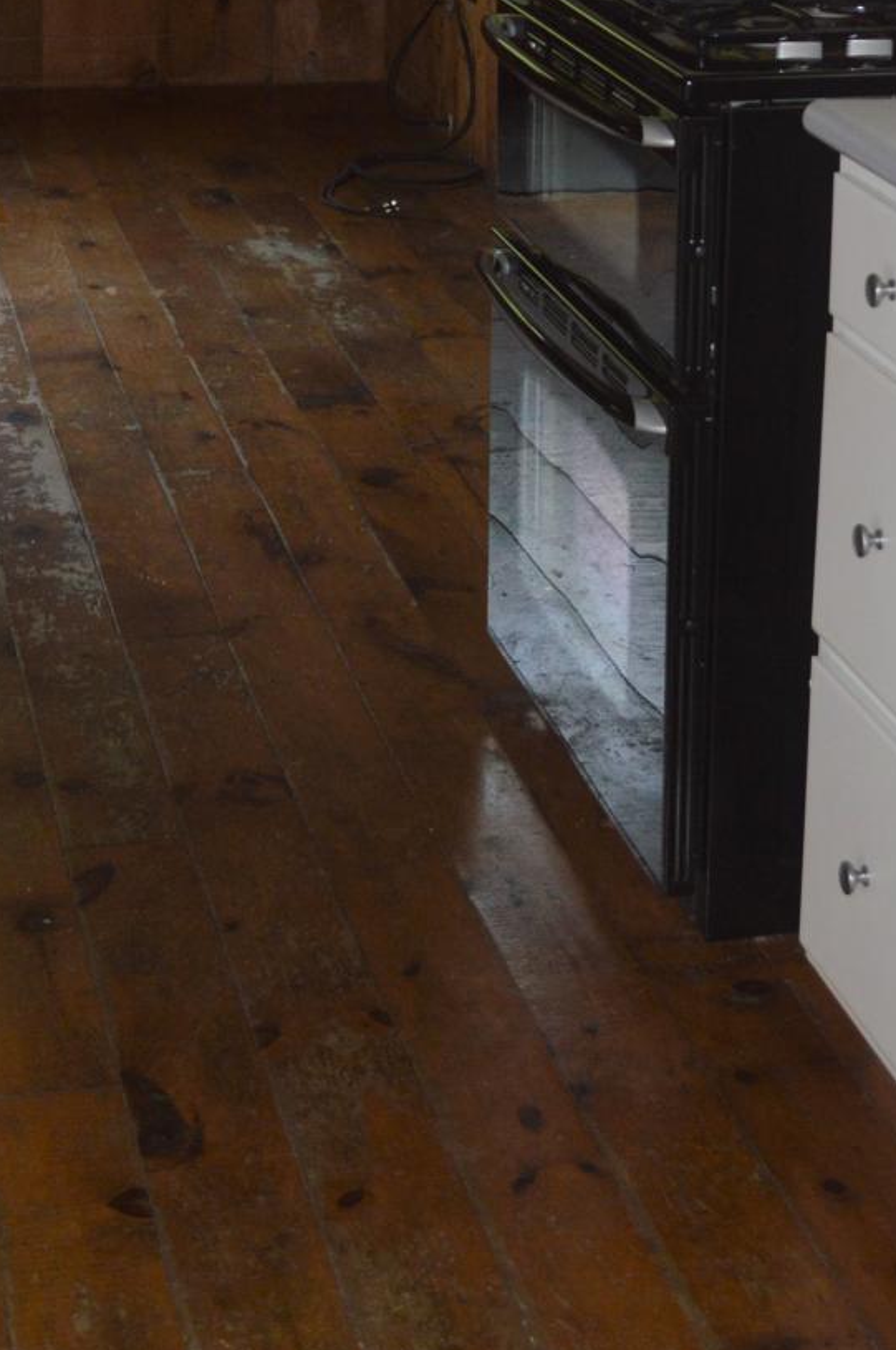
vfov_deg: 23.2
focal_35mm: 81
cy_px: -219
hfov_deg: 16.7
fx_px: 3033
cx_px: 693
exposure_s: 1/125
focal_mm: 22
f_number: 4
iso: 400
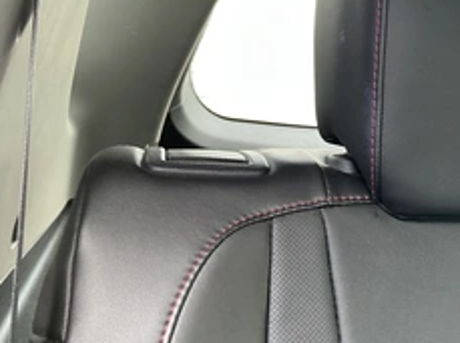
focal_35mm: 49
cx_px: 396
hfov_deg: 37.0
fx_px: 650
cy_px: 116
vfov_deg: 29.4
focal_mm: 3
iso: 80
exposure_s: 1/60
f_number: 1.8
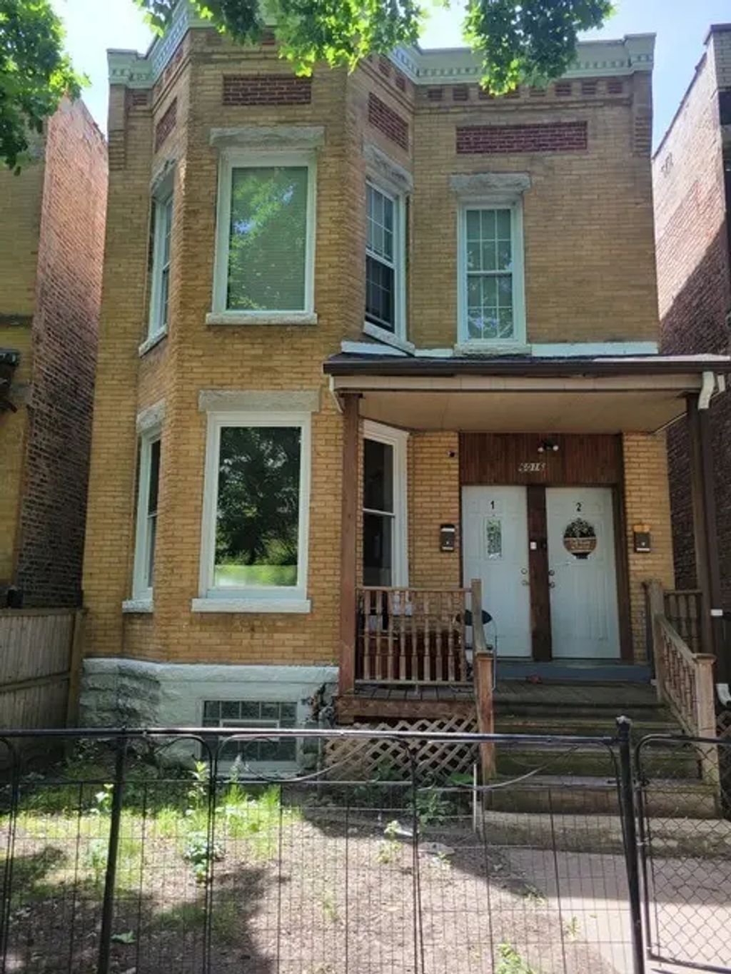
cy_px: 487
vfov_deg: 67.3
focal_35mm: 26
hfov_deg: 53.1
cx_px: 366
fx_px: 732
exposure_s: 1/275
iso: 40
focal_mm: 5.4
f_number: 1.8
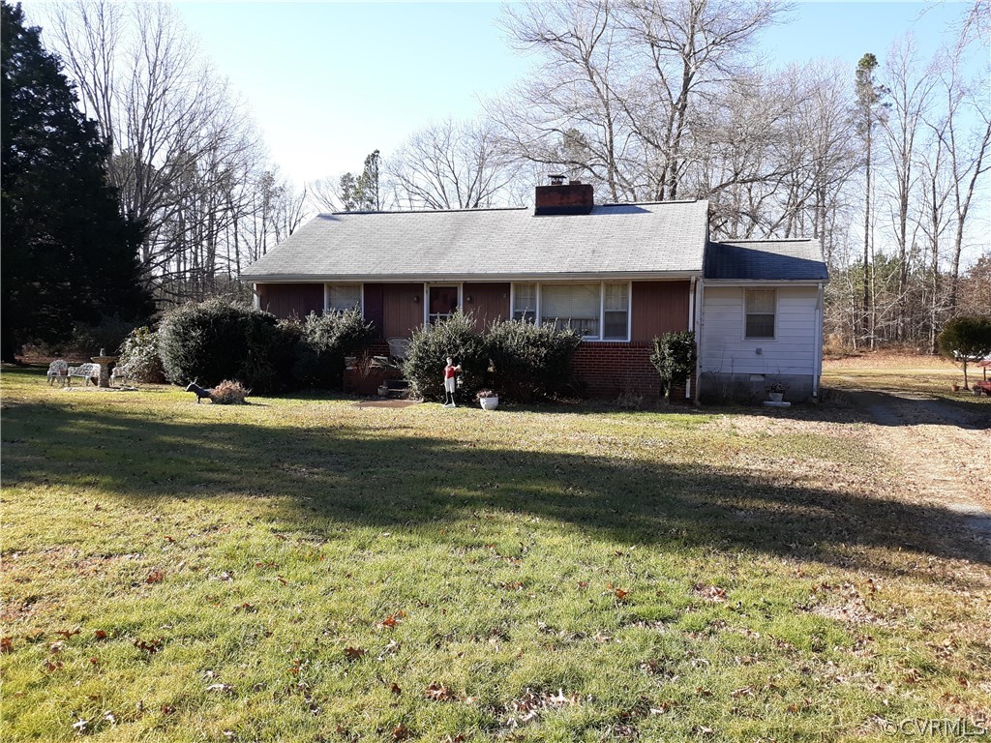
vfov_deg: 49.7
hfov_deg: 63.4
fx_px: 802
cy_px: 372
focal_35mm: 28
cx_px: 496
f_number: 1.7
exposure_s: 1/454
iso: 40
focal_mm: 3.7
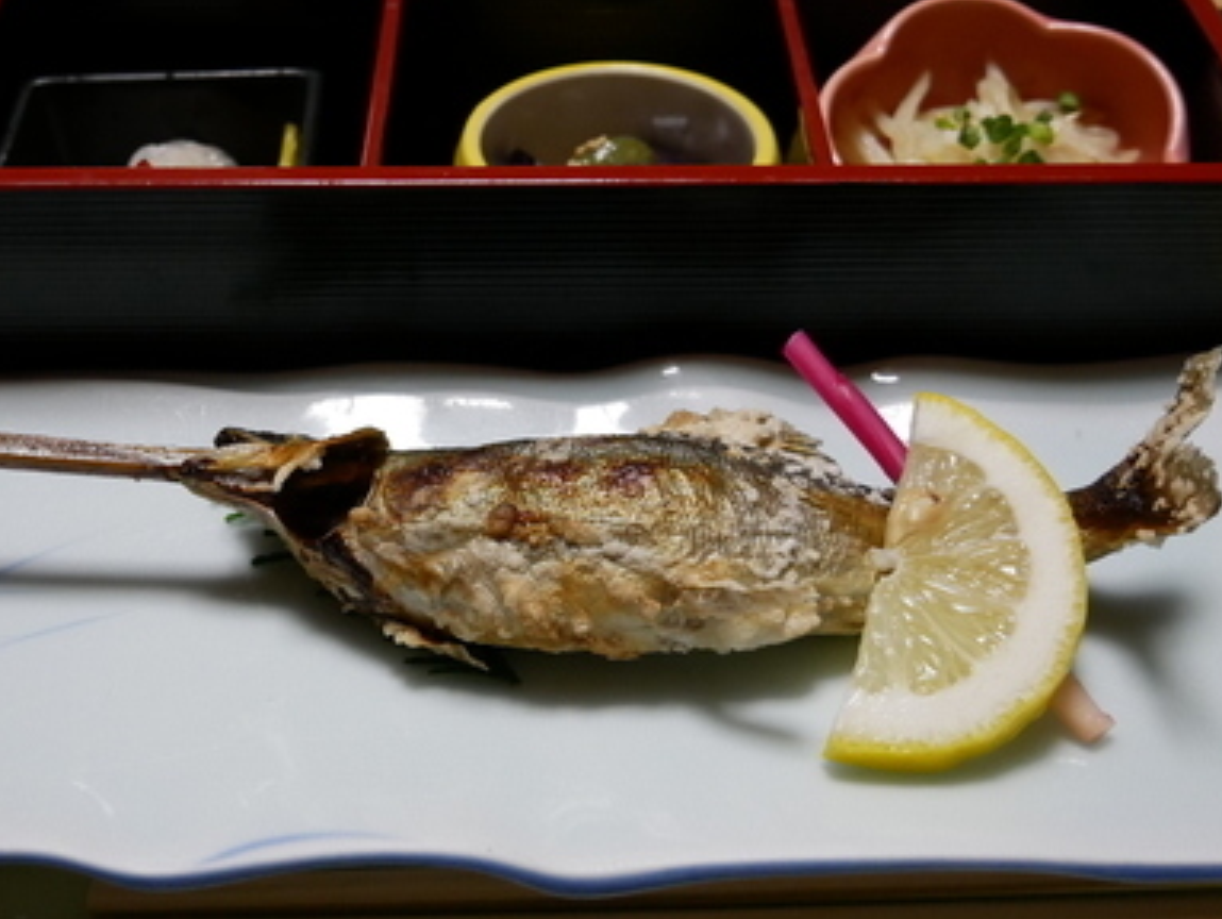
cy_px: 499
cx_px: 542
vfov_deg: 30.9
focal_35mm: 47
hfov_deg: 40.3
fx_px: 1661
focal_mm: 15
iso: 1250
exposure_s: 1/60
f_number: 3.7
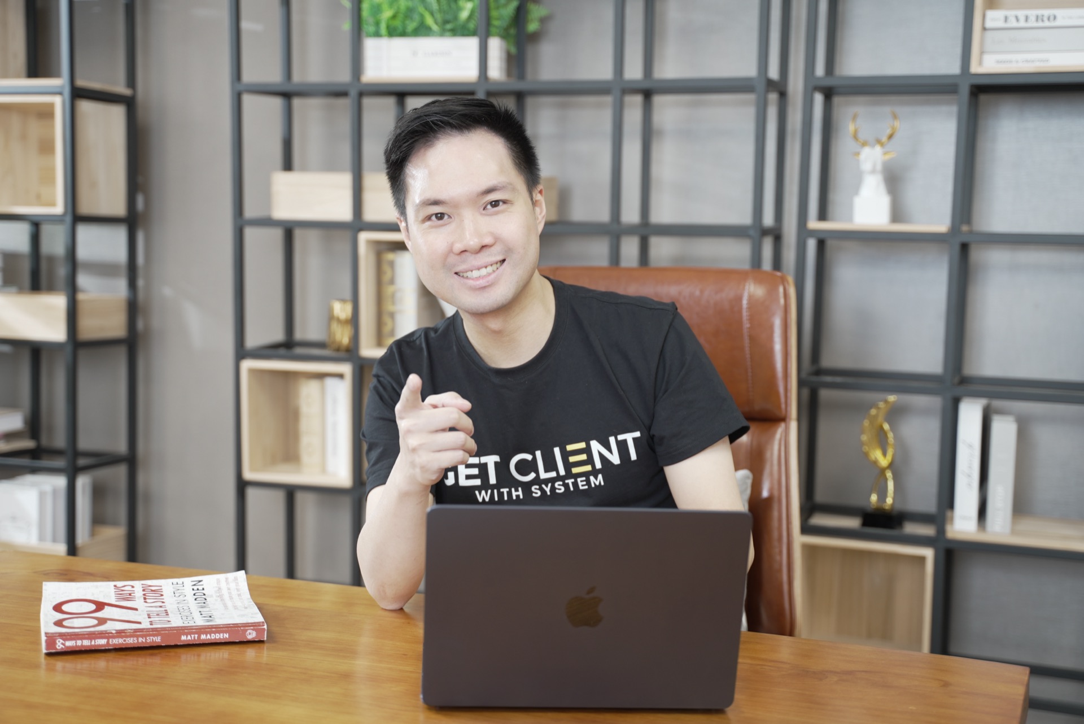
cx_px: 542
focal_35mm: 50
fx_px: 1506
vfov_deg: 27.0
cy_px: 362
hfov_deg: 39.6
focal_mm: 50
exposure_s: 1/50
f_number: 2.8
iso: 160
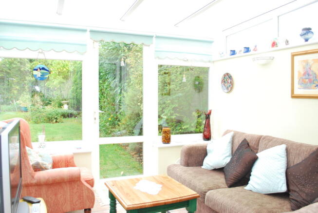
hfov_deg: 61.9
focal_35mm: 30
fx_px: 265
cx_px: 159
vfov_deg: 43.7
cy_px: 106
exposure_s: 1/200
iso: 400
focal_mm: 20
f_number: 4.5
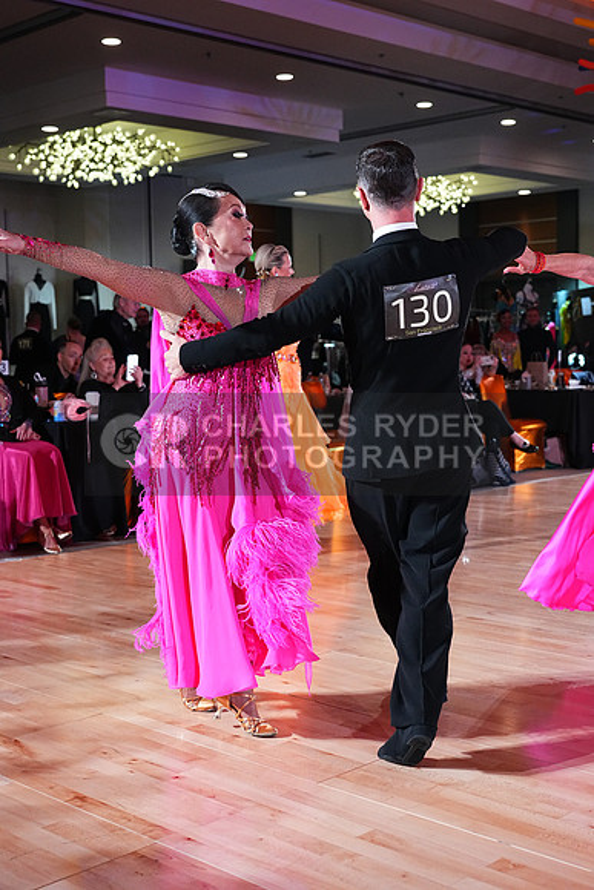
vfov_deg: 42.7
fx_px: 1138
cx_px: 297
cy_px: 445
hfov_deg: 29.3
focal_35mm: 46
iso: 5000
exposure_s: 1/400
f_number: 4.5
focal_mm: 46
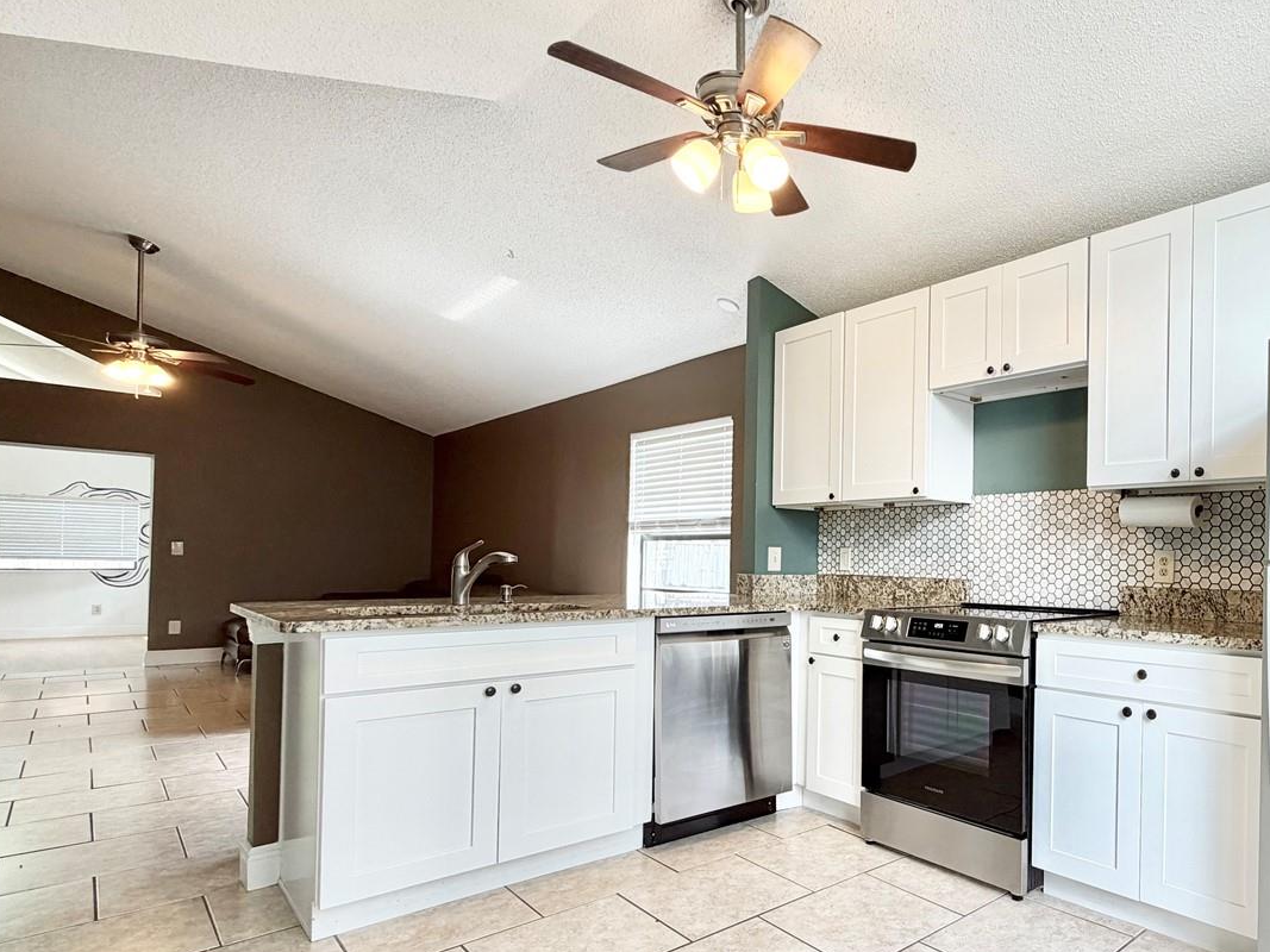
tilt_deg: -1.1
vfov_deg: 63.0
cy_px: 556
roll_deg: -0.7
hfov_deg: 74.5
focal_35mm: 21
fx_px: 770
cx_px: 920
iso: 125
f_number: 2.2
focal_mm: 2.22
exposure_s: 1/120
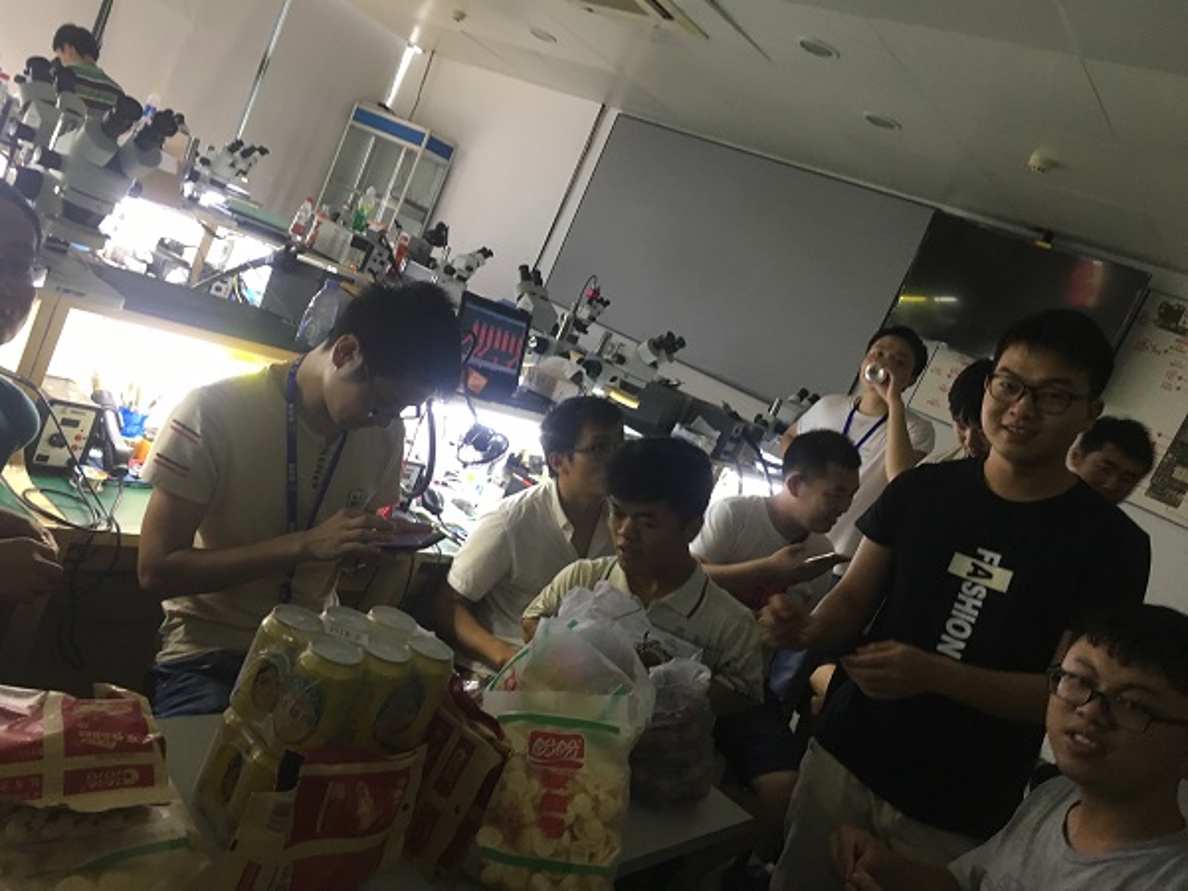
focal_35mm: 29
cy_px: 446
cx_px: 594
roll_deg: -24.3
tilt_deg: -3.8
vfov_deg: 48.2
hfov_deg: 61.7
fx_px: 995
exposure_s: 1/33
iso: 125
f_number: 2.2
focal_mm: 4.15
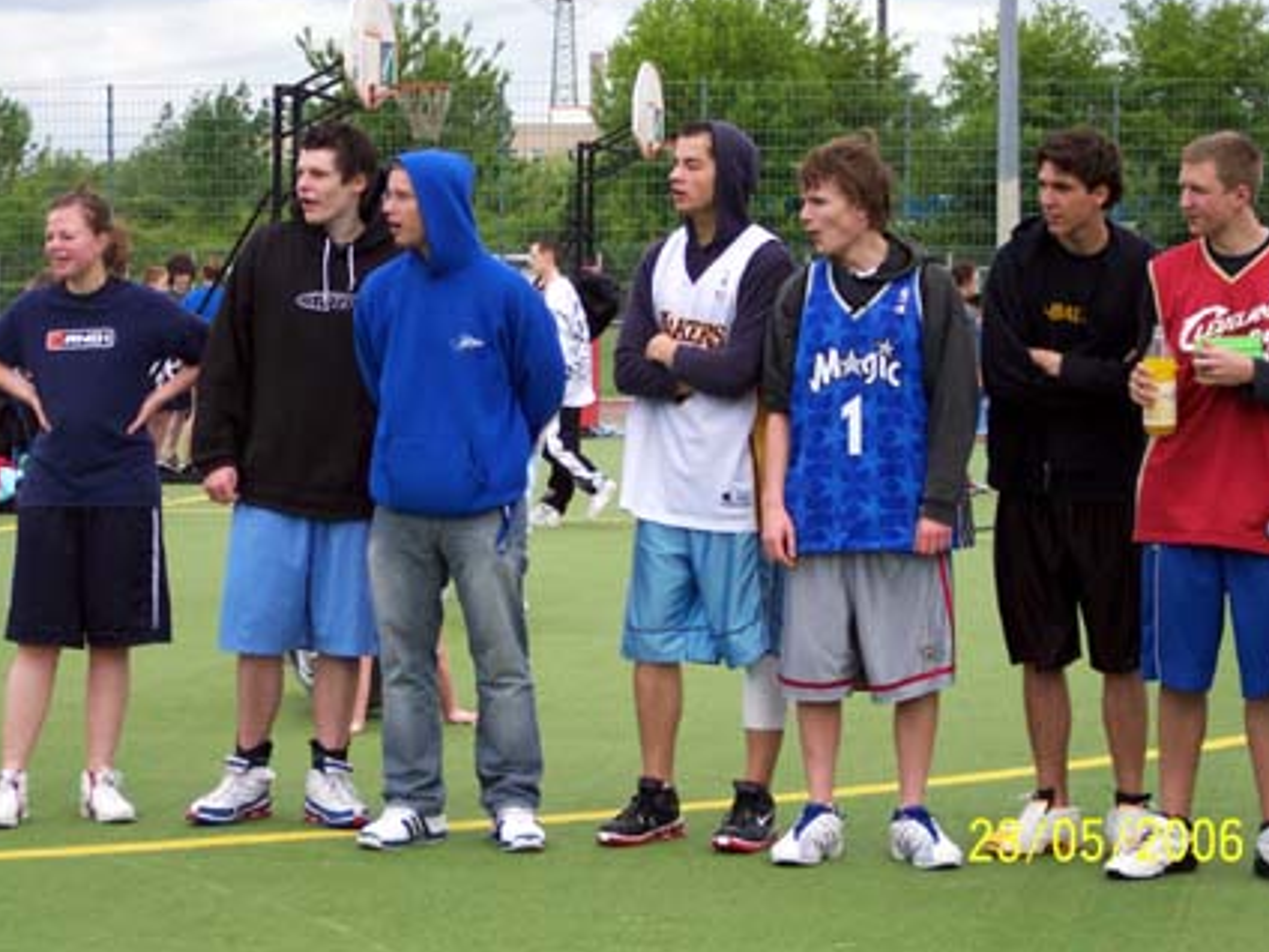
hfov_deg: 16.3
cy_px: 461
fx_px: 4436
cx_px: 643
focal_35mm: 121
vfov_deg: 12.2
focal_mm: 24
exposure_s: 1/350
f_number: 4.8
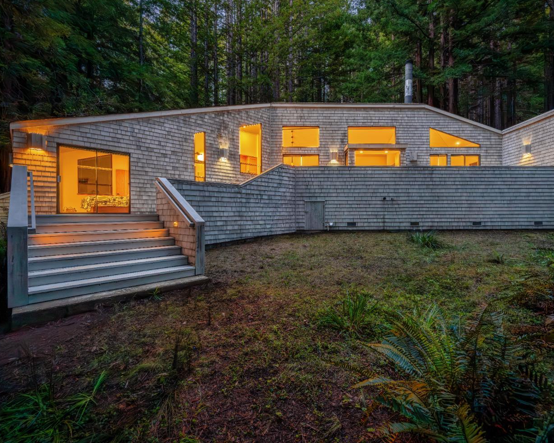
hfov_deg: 92.9
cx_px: 302
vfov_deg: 80.4
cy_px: 222
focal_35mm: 16
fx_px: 262
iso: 400
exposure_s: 1/2.5
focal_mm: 14
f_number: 6.3
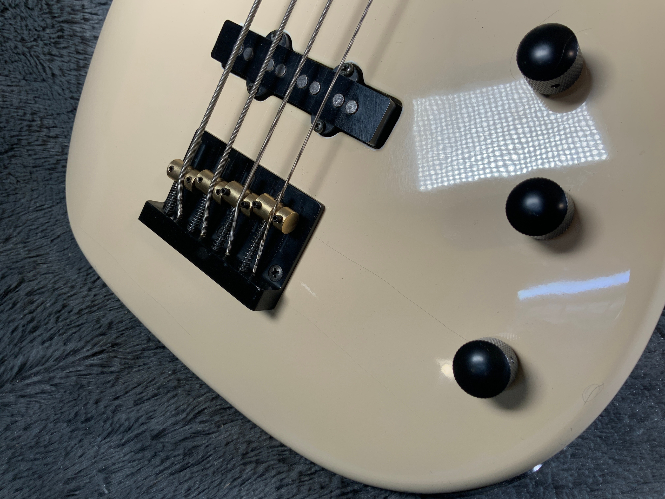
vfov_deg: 48.2
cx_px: 332
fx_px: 557
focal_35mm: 29
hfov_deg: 61.7
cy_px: 250
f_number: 1.8
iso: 20
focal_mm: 3
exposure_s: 1/104
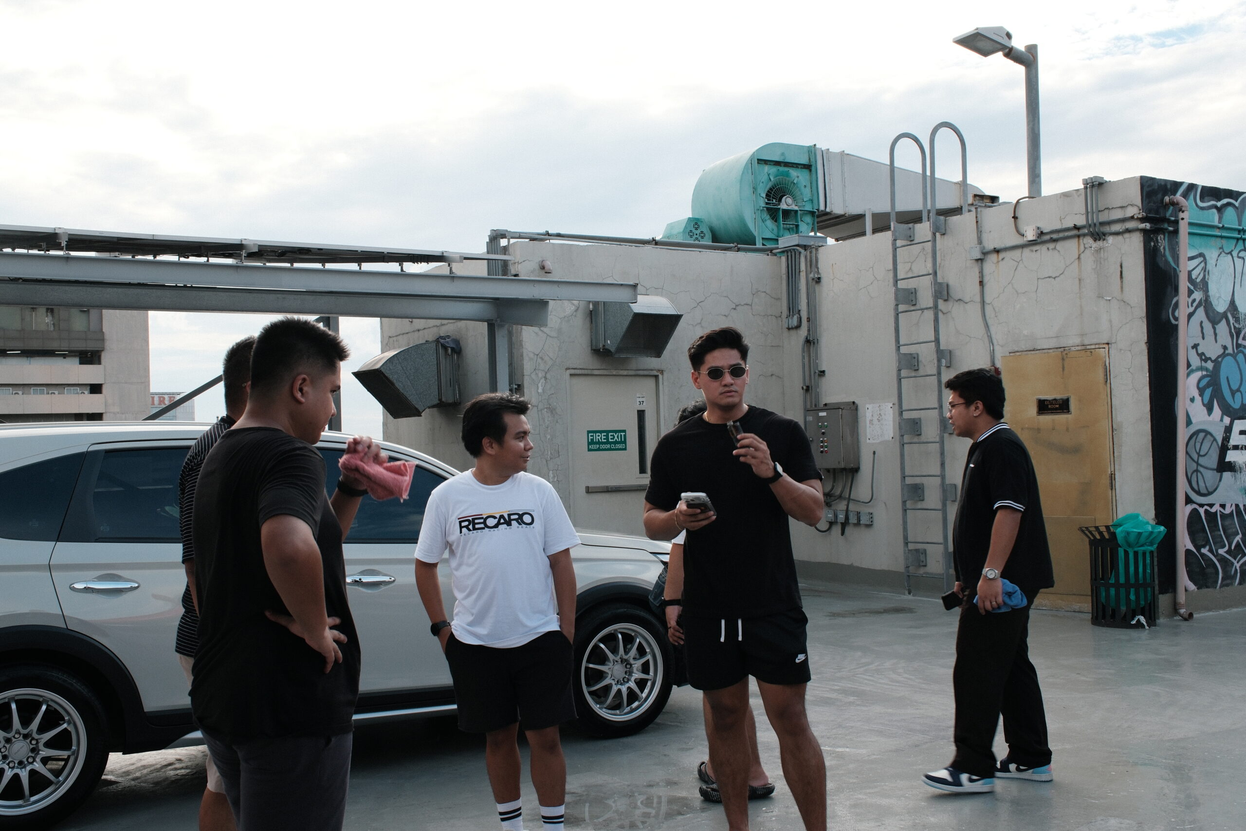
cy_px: 416
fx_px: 1281
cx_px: 623
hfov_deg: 51.9
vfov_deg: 35.9
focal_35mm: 37
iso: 400
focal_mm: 24.5
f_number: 8
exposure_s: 1/100
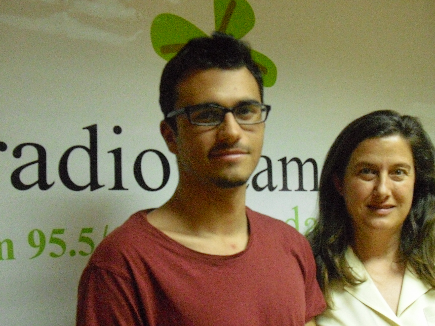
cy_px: 190
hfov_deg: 38.1
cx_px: 258
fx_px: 628
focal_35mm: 50
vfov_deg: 29.1
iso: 800
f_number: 2.8
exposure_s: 1/60
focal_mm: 6.2
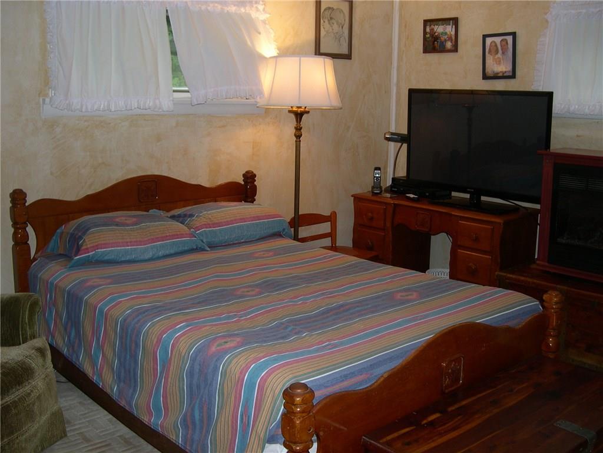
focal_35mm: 38
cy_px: 226
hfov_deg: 49.0
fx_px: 662
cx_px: 302
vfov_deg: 37.7
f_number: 2.8
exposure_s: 1/60
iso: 100
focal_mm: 8
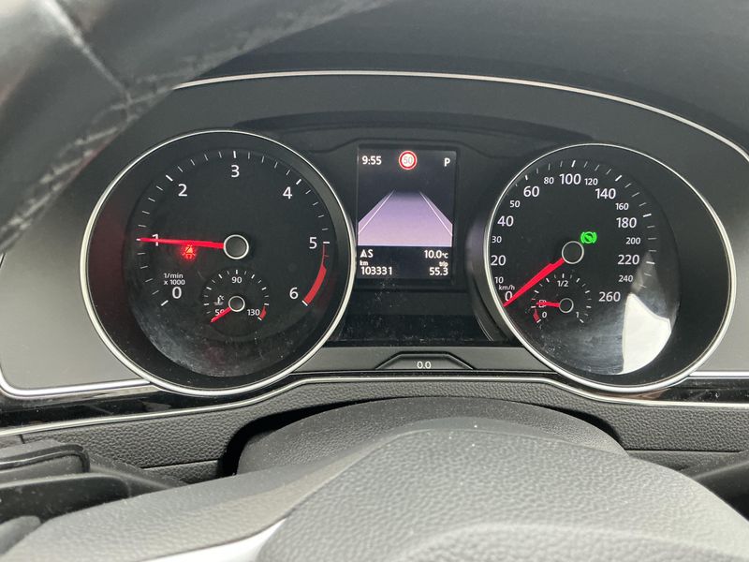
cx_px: 374
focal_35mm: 28
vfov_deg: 49.7
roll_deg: -3.9
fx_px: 606
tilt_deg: -29.2
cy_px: 281
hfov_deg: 63.4
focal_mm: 3
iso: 250
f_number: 1.8
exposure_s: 1/60
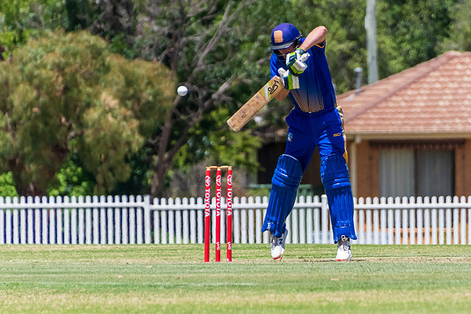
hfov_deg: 2.2
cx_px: 312
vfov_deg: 1.5
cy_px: 192
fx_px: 12286
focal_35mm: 940
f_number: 6.3
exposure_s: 1/2500
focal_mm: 400
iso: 400
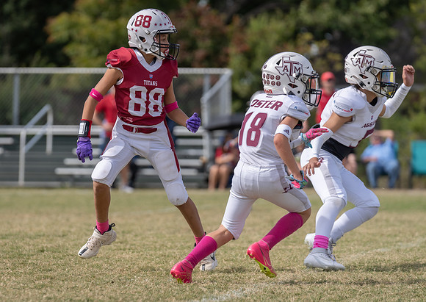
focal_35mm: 269
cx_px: 139
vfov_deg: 5.3
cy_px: 191
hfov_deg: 7.5
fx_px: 3243
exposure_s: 1/2000
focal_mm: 200
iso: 100
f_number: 3.5
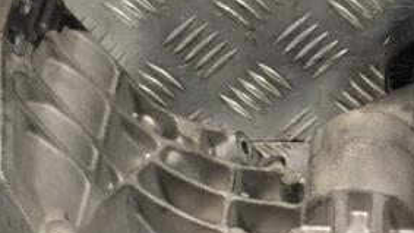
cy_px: 148
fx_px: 1536
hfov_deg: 15.3
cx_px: 320
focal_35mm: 140
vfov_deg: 8.7
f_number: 8
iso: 3200
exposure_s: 1/250
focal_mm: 42
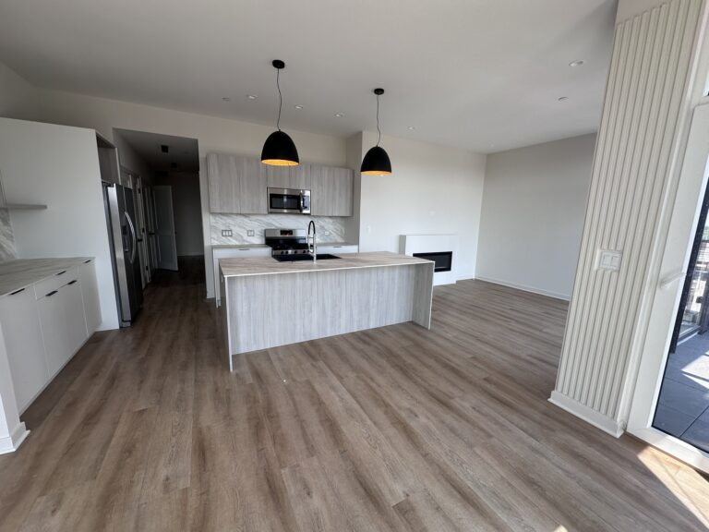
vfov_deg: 85.7
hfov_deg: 102.1
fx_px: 287
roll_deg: -2.2
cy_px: 266
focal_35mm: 14
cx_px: 354
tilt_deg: -9.3
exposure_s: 1/236
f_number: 2.2
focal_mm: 2.22
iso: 40
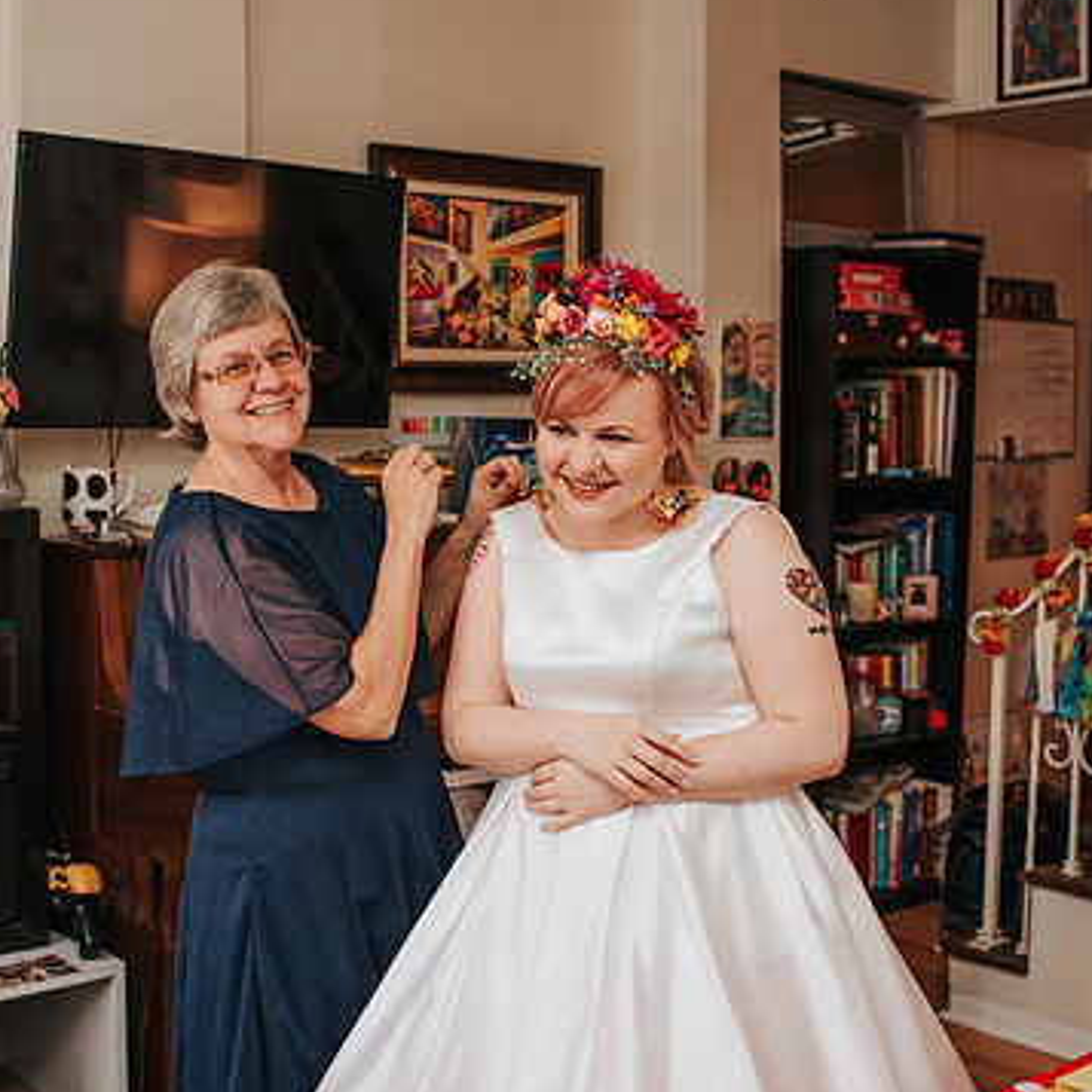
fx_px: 1785
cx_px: 492
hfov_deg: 34.0
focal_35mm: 50
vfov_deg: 34.0
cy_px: 543
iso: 800
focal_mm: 35
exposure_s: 1/160
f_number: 4
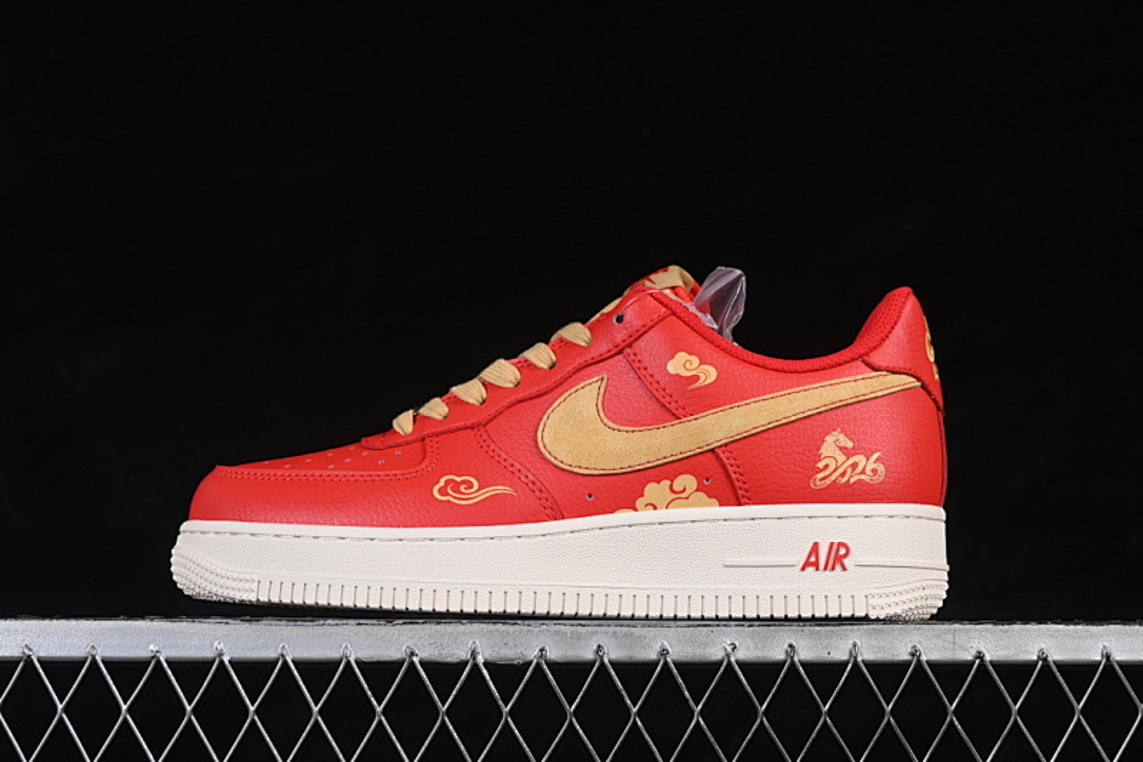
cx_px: 572
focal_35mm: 75
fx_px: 2381
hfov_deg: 27.0
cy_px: 381
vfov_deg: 18.2
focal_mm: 50
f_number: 8
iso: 160
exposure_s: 1/80
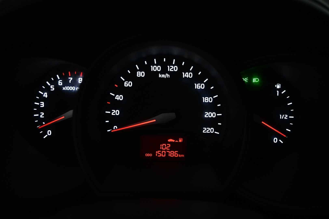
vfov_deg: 39.1
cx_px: 164
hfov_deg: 56.1
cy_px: 110
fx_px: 308
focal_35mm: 34
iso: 1600
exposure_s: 1/60
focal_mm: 22.5
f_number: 4
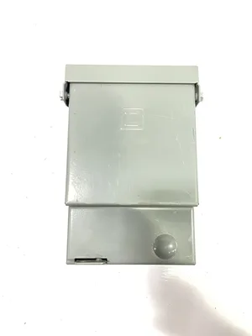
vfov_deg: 67.3
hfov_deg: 53.1
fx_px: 252
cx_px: 126
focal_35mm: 26
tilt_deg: -82.7
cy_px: 168
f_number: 1.6
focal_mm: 4.2
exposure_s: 1/40
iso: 400
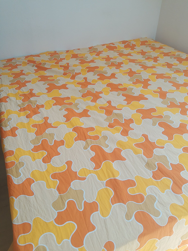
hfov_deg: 53.1
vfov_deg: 67.3
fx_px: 188
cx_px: 94
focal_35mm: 26
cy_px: 126
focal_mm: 3.95
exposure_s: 1/60
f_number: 1.8
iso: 89
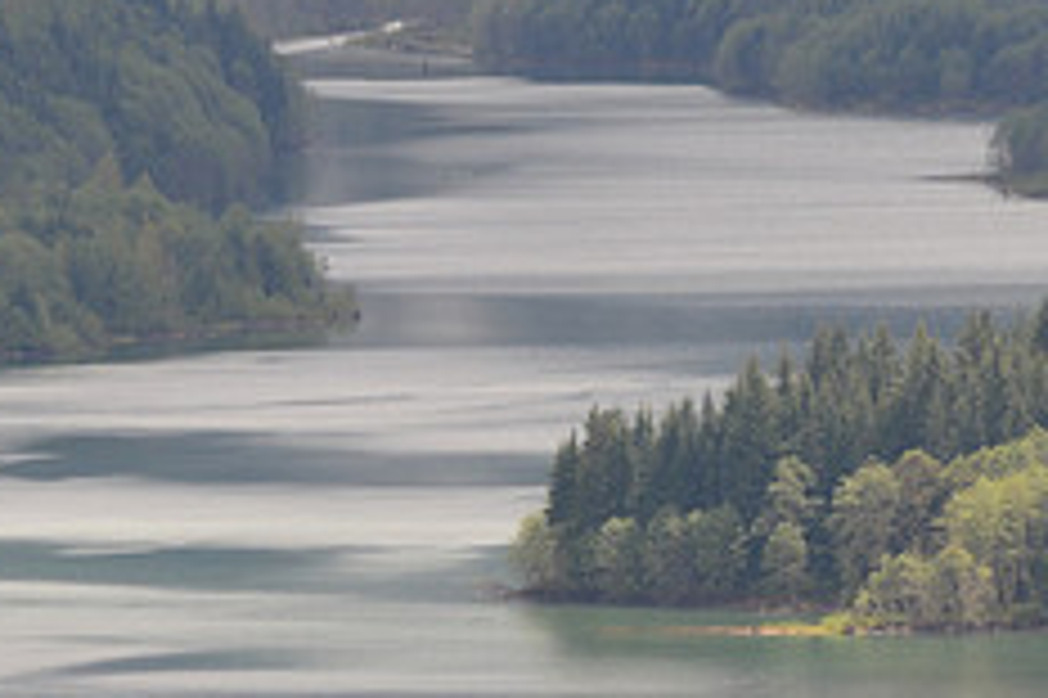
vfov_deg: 2.5
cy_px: 194
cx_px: 625
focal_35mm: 559
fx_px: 16261
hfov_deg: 3.7
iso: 400
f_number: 5
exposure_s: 1/1250
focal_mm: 150
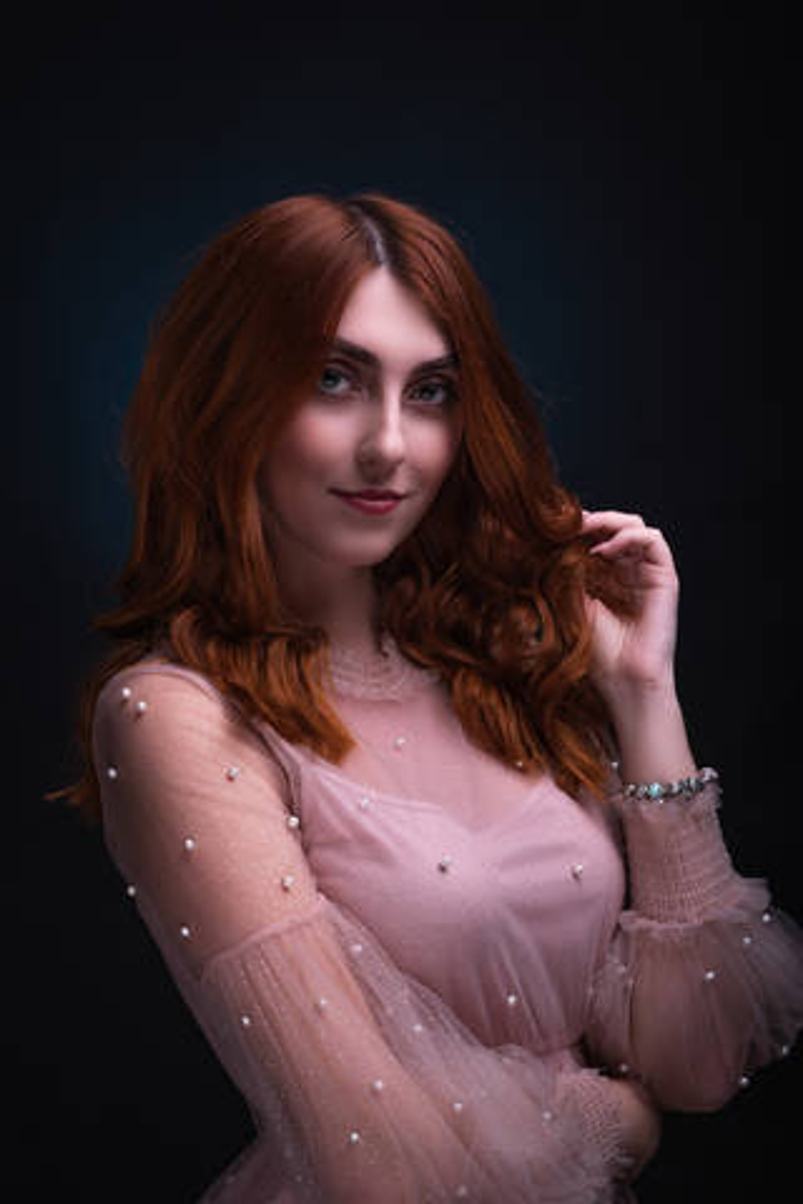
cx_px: 402
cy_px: 602
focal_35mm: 85
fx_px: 2844
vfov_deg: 23.9
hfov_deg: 16.1
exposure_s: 1/160
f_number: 11
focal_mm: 85
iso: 100
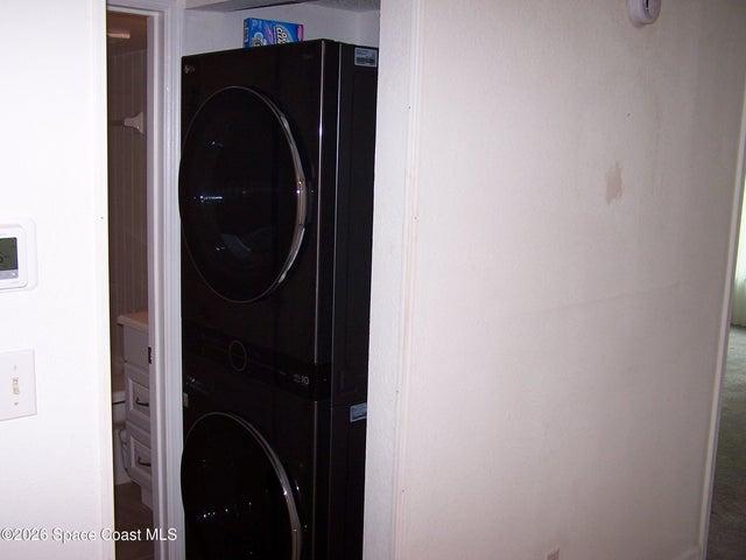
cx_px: 373
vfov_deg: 37.7
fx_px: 819
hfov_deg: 49.0
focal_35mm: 38
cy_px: 280
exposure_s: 1/60
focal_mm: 6.3
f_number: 2.8
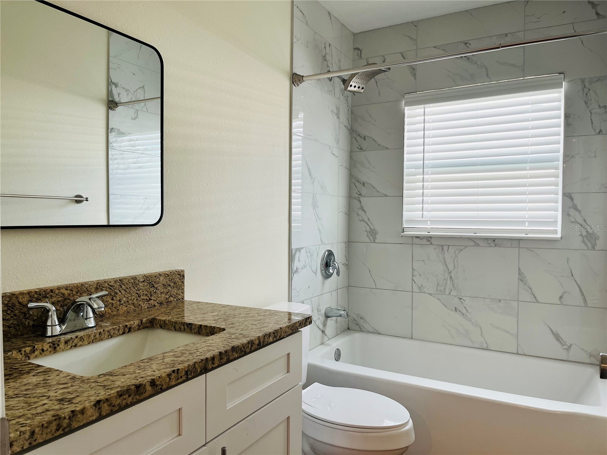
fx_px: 456
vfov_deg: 53.1
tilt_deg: -2.0
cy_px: 228
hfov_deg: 67.3
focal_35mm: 26
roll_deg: +0.3
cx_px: 304
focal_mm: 5.1
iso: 80
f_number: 1.6
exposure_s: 1/120
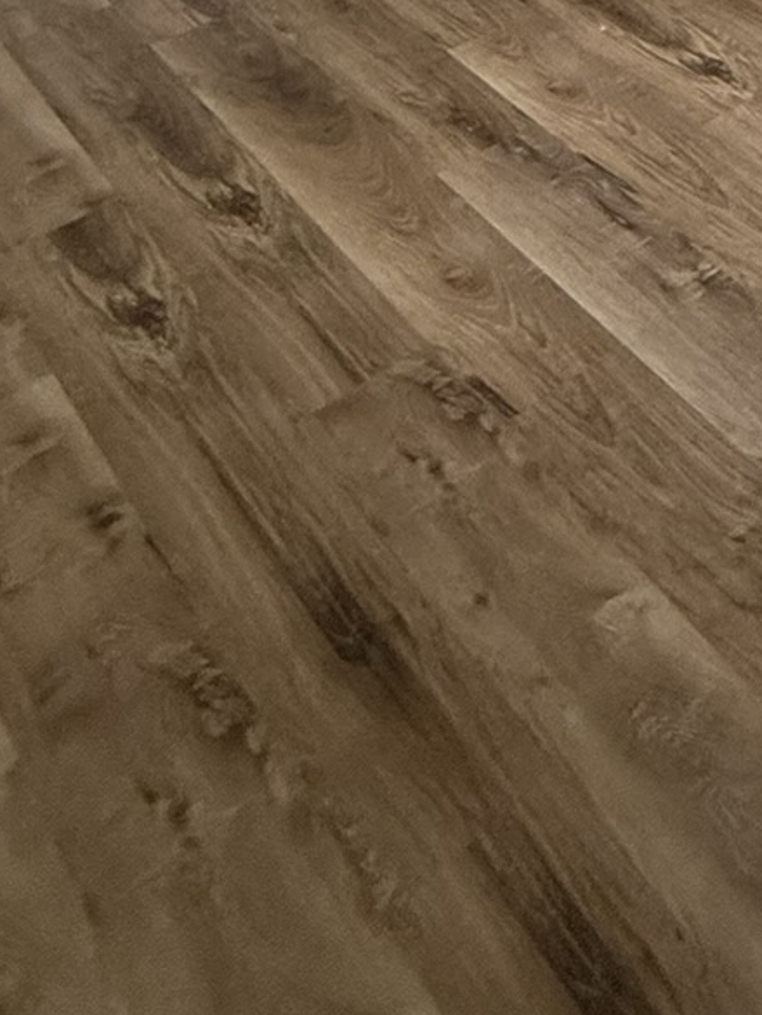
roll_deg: -1.9
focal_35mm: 49
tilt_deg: -14.3
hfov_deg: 25.9
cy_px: -406
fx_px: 1438
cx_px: 963
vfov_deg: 28.9
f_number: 2.2
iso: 250
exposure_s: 1/120
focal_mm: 2.22
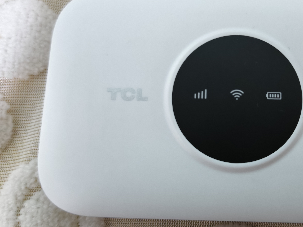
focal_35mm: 40
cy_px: 87
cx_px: 219
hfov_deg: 45.5
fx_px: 350
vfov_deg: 35.8
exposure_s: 1/33.3
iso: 625
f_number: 1.88
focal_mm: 5.56
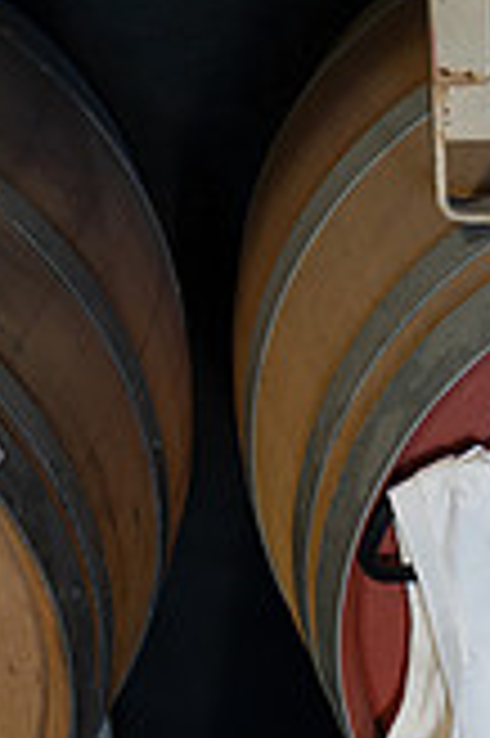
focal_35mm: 88
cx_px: 643
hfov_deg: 14.8
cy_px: 837
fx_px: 1800
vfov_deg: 21.8
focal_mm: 32
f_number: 2.8
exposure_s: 1/100
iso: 500
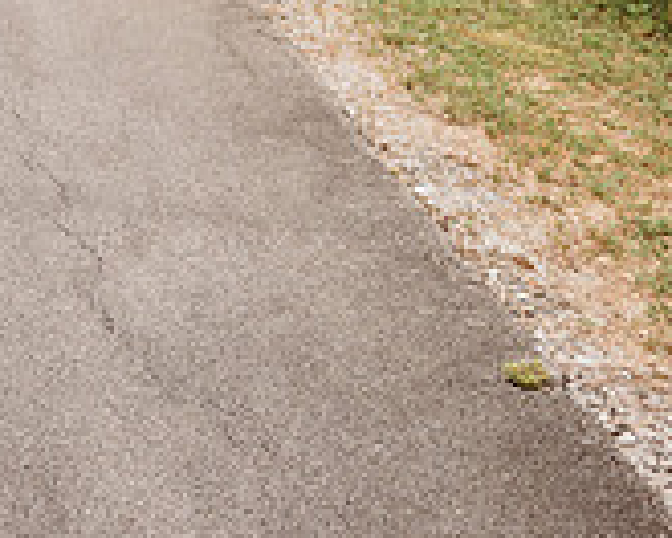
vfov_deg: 17.7
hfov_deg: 21.5
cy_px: -234
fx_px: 1571
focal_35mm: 79
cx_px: -232
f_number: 2.8
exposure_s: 1/200
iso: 320
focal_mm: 24
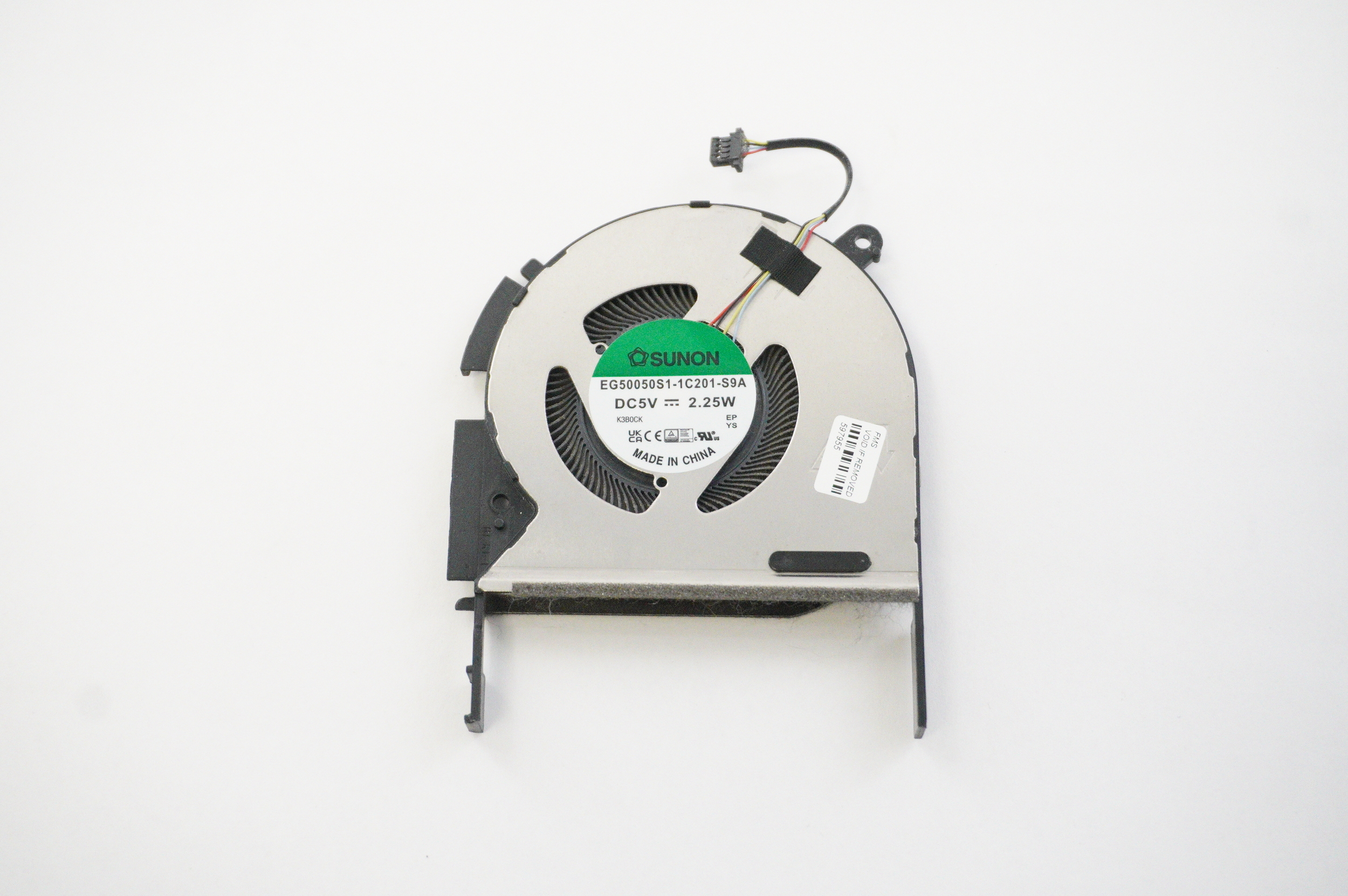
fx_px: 2132
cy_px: 448
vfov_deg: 23.7
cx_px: 674
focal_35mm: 57
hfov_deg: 35.1
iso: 6400
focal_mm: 38
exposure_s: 1/320
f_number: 5.6
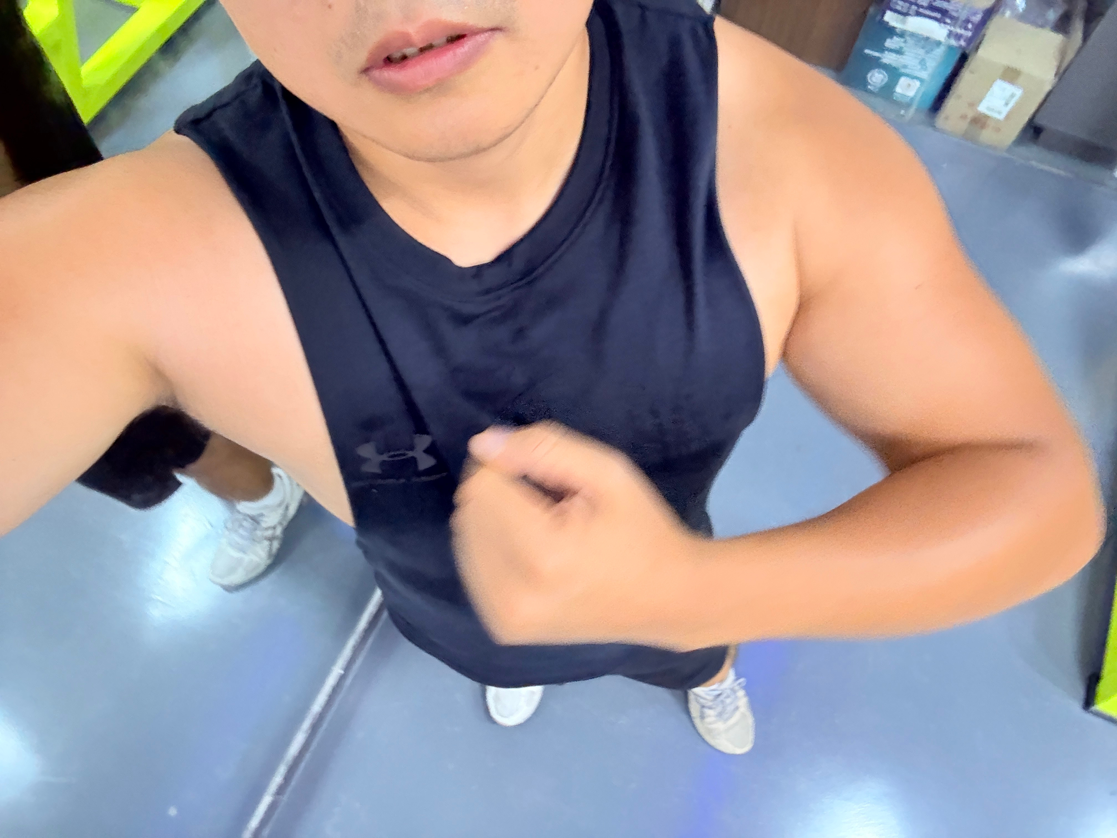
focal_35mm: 23
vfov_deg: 58.9
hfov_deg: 73.9
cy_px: 419
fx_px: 742
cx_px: 558
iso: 500
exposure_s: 1/17
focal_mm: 2.69
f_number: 1.9
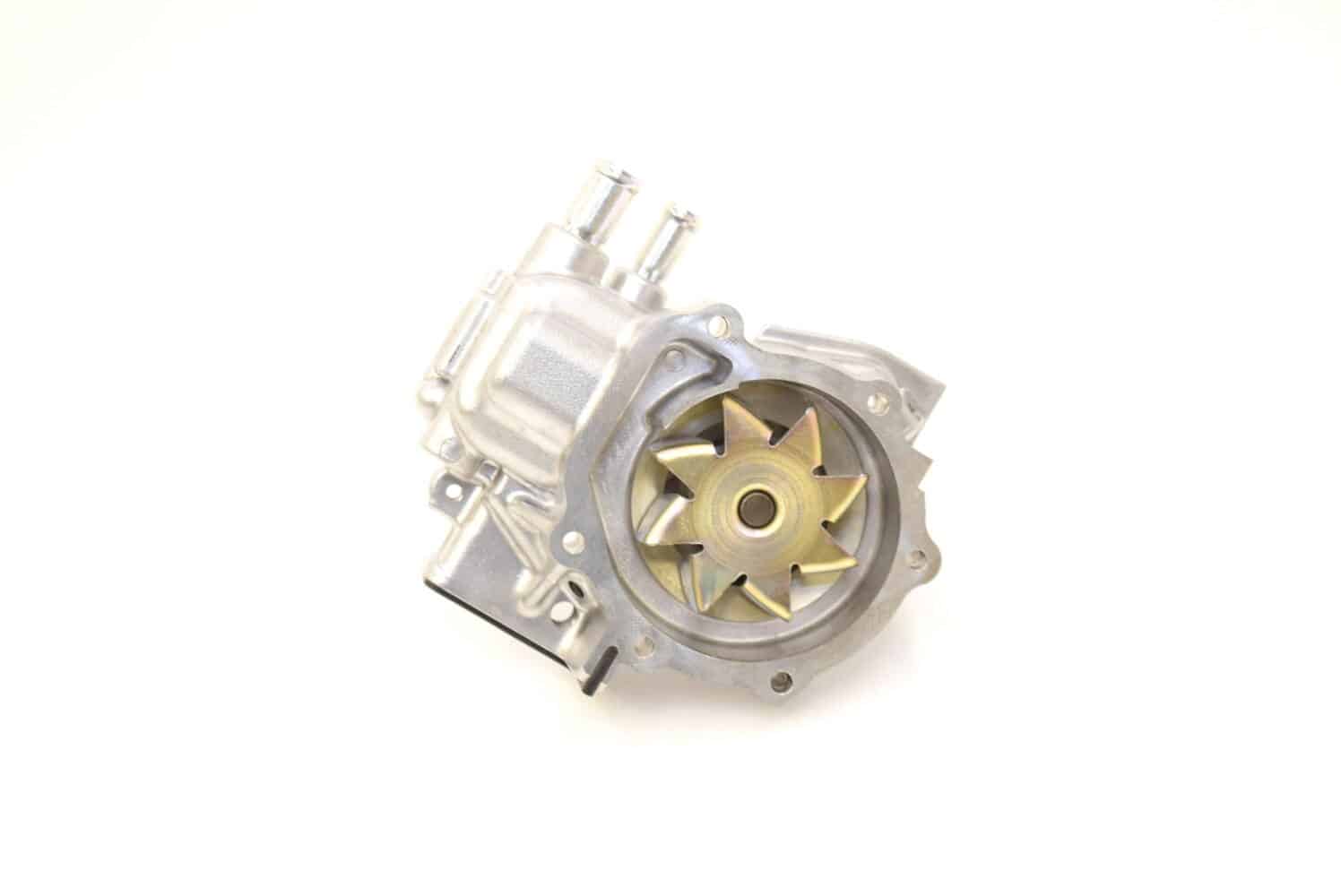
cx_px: 670
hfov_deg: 24.6
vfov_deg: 16.6
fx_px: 3075
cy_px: 448
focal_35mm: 82
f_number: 5.6
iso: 400
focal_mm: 55
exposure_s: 1/100
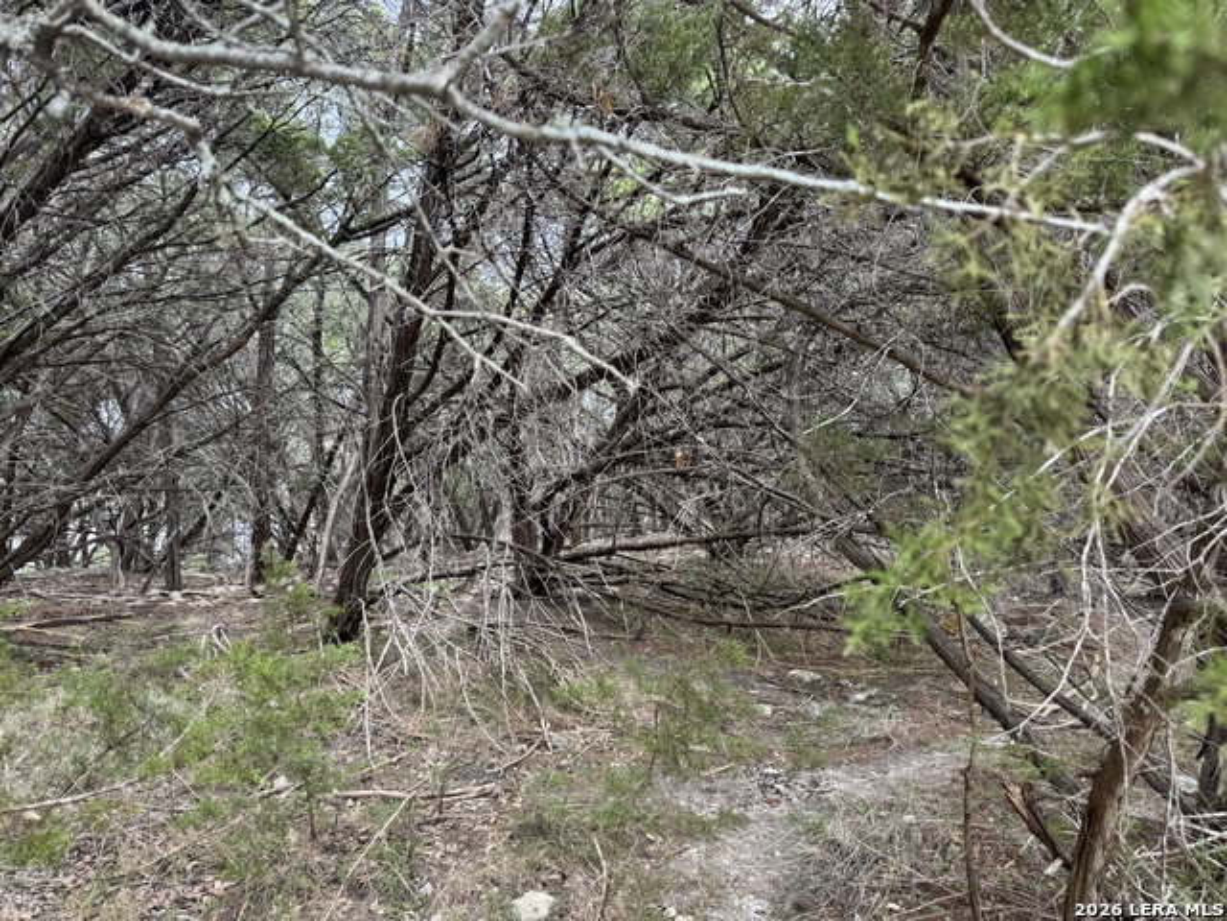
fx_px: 851
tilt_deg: -2.4
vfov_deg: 56.8
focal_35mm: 24
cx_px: 614
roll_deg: -1.6
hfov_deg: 71.6
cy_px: 460
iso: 64
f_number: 1.78
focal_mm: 6.76
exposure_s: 1/154
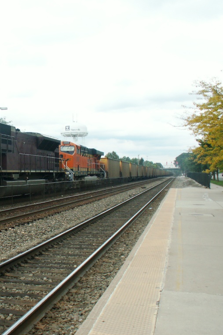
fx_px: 455
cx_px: 21
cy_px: 167
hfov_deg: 26.6
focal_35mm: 49
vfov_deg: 40.4
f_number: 3.2
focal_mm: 5.86
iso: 50
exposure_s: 1/250
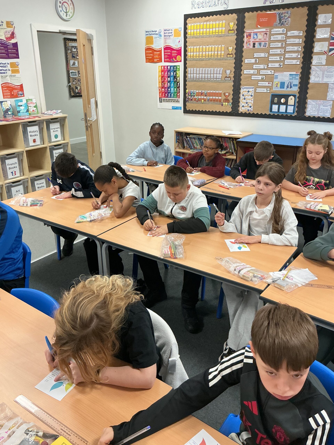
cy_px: 222
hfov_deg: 48.2
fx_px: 373
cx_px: 167
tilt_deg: -23.2
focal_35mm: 29
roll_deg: +1.3
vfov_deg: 61.7
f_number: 1.8
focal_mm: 3
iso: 125
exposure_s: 1/60
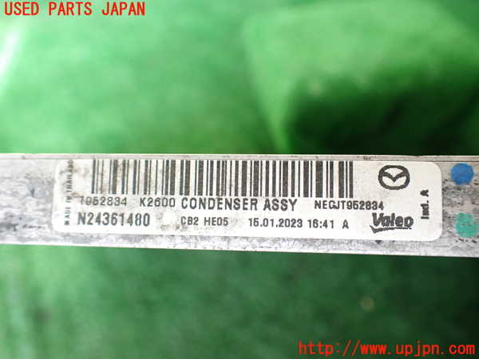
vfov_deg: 46.8
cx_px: 240
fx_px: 415
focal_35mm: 30
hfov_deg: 60.0
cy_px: 180
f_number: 2.3
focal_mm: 5.4
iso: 320
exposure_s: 1/125
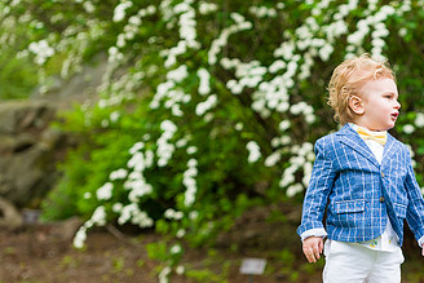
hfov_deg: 10.4
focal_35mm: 198
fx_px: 2333
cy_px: 136
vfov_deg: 6.9
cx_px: 323
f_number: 3.5
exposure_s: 1/320
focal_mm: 112
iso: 200
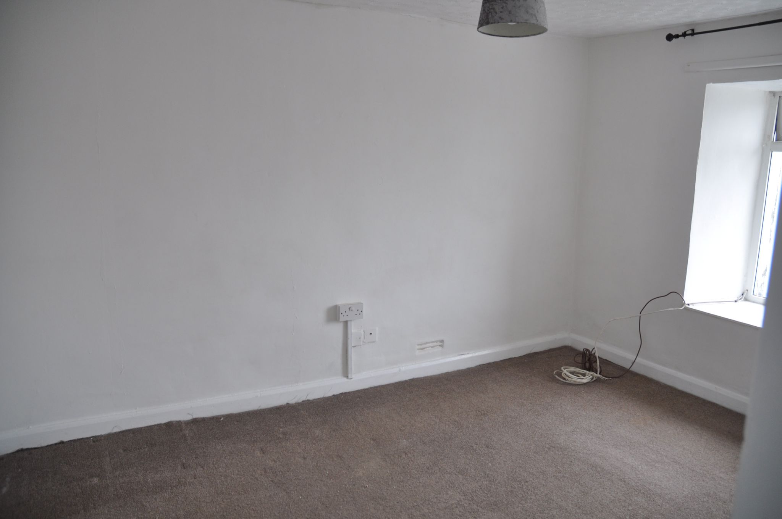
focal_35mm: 27
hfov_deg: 67.4
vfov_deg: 47.8
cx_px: 391
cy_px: 260
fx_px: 586
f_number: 4
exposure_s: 1/60
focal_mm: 18
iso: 450
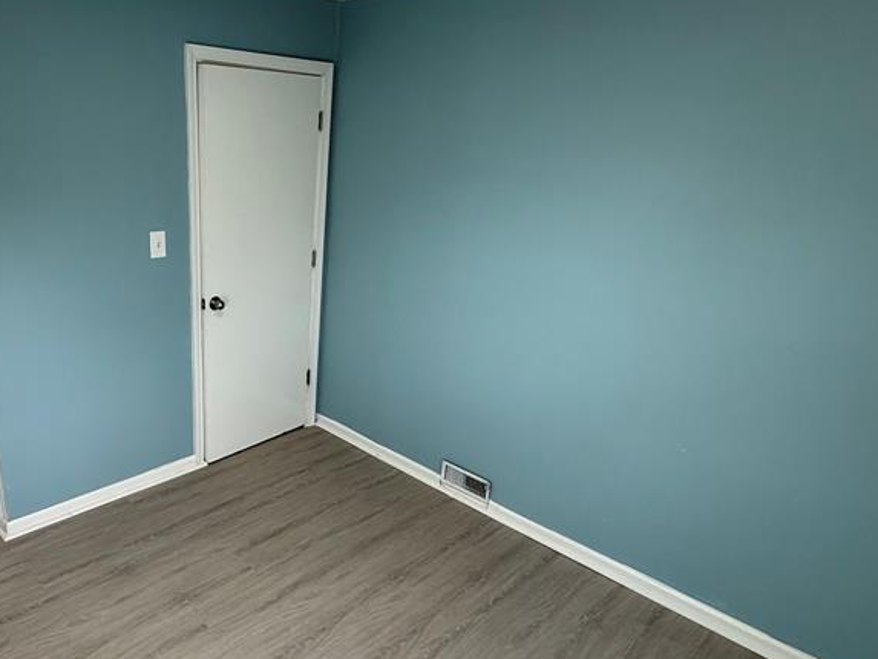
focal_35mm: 25
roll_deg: -1.6
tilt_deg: -20.5
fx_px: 634
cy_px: 354
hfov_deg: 67.6
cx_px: 296
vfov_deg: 54.8
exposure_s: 1/120
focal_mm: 2.22
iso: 125
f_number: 2.2
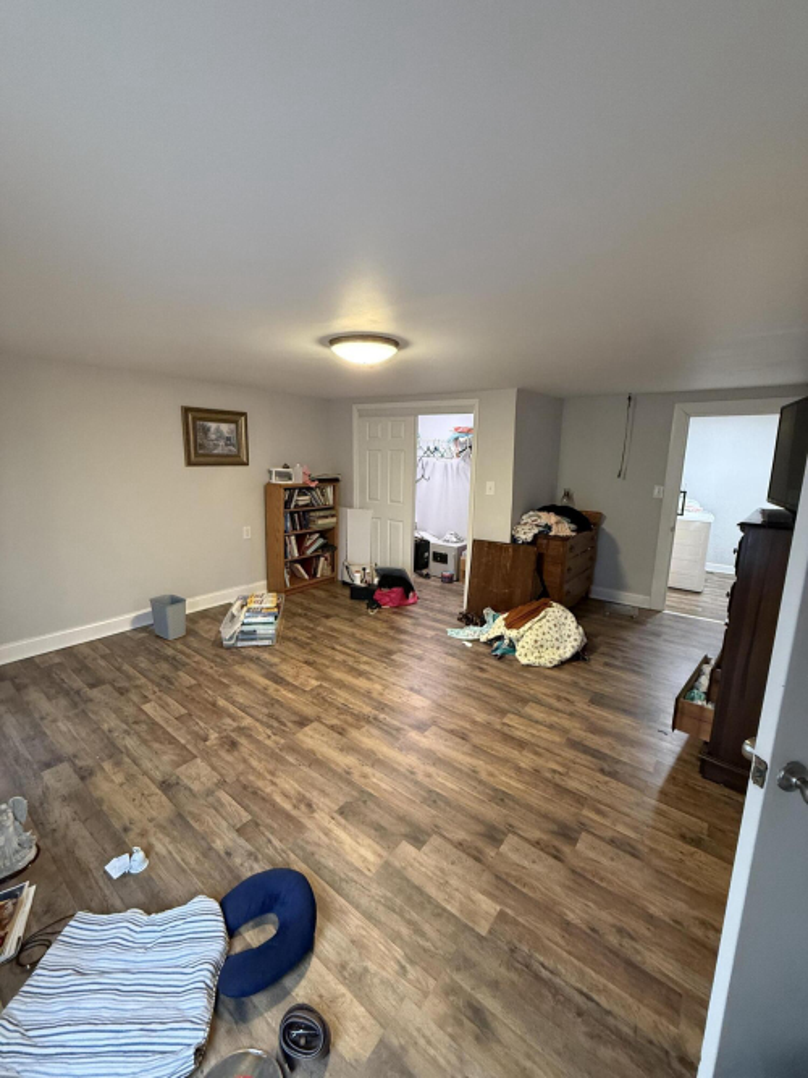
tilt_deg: -9.7
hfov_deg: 85.7
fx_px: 436
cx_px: 404
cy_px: 539
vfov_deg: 102.1
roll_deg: -1.1
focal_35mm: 14
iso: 500
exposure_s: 1/60
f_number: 2.2
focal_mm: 2.22
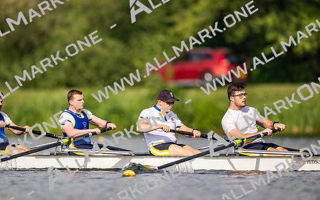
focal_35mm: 614
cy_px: 104
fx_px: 5354
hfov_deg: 3.4
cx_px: 160
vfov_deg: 2.1
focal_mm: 600
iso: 280
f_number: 4
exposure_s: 1/2500
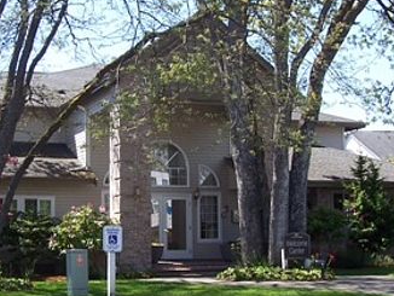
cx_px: 170
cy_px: 125
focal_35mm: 73
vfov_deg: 20.2
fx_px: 831
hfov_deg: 26.6
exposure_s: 1/180
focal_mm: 5.6
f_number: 5.6
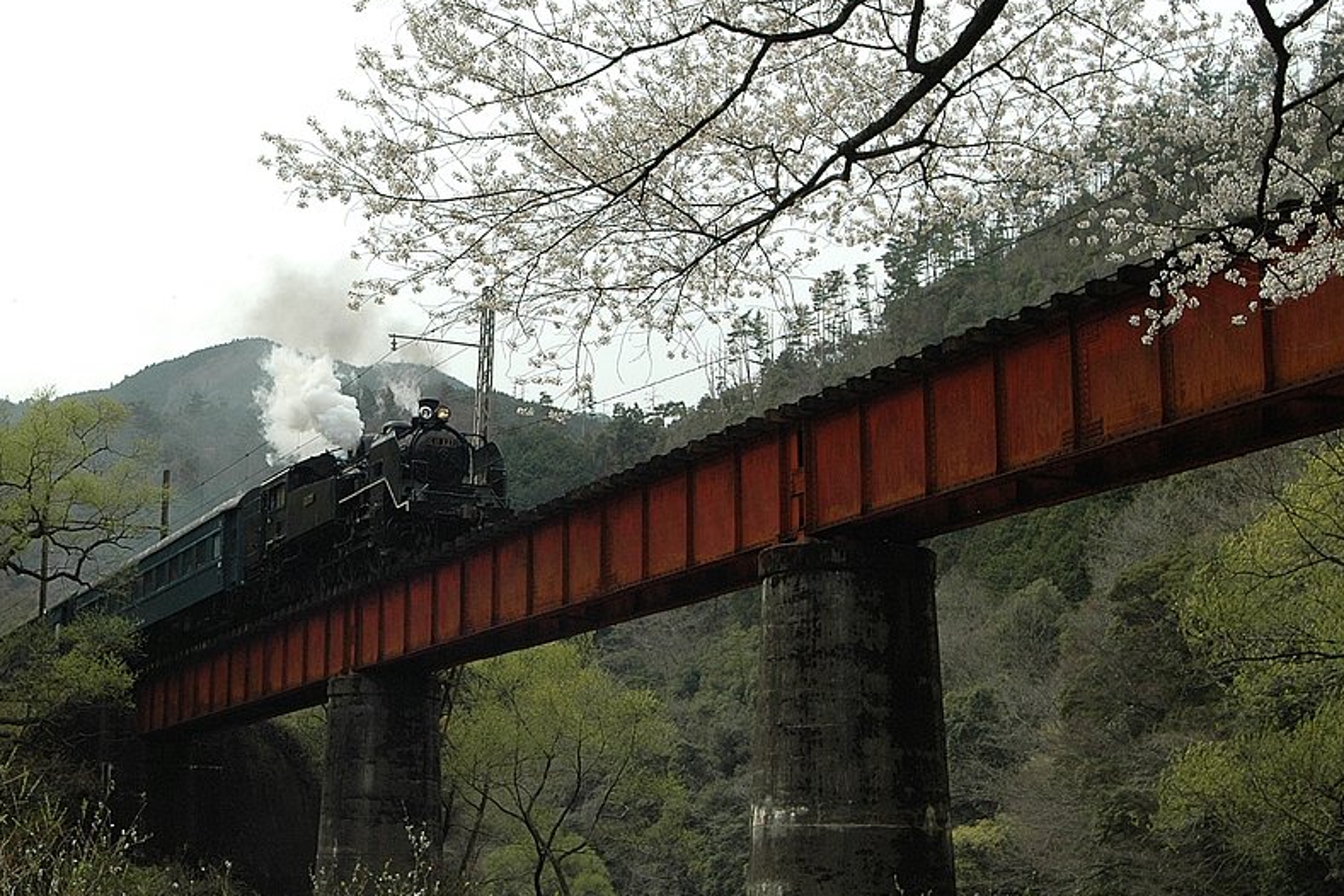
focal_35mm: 49
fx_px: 1816
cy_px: 399
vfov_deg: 27.7
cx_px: 559
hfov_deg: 40.5
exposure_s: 1/500
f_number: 8
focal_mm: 25
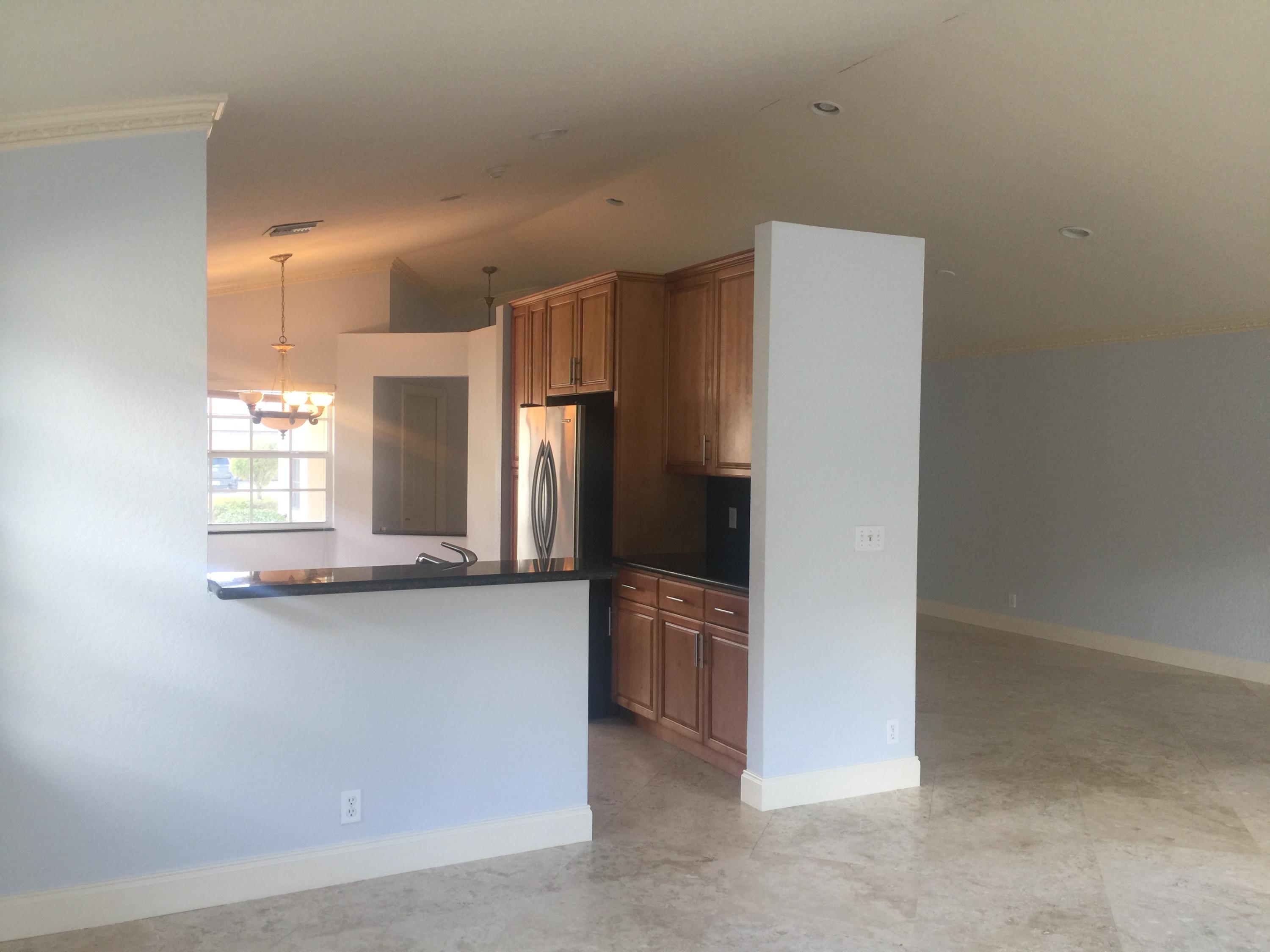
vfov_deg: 48.2
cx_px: 635
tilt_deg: -2.2
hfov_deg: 61.7
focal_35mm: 29
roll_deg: -1.0
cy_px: 476
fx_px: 1064
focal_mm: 4.15
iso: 32
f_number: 2.2
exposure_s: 1/30
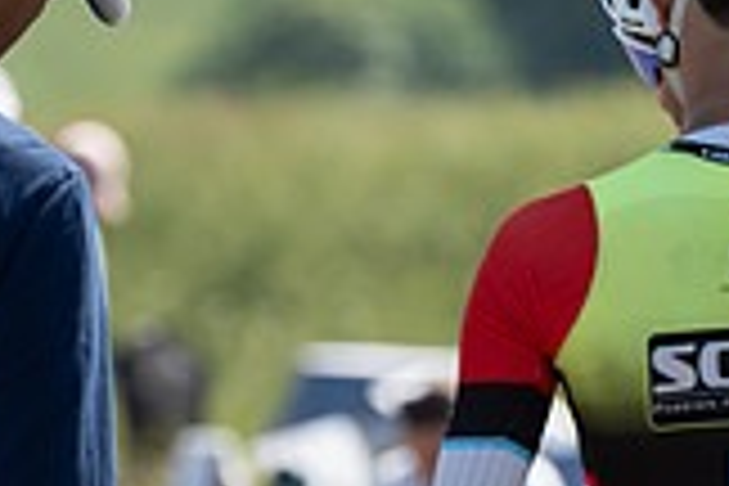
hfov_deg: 3.7
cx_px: 396
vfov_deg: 2.5
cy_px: 886
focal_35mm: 557
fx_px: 11278
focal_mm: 200
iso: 320
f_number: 4.5
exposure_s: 1/1250
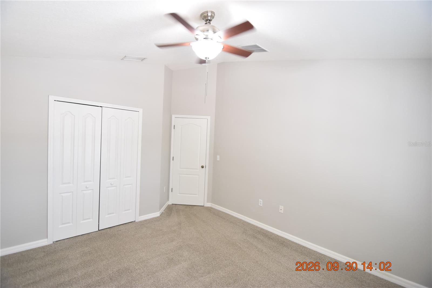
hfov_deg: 100.4
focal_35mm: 15
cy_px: 144
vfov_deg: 77.3
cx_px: 216
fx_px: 180
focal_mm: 10
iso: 720
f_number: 4
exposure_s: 1/60
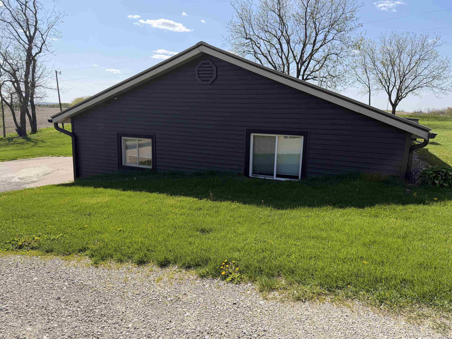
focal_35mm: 24
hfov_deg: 71.6
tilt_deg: -9.4
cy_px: 170
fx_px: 313
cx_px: 226
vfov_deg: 56.8
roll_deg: -1.2
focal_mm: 6.76
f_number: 1.78
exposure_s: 1/4975
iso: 80
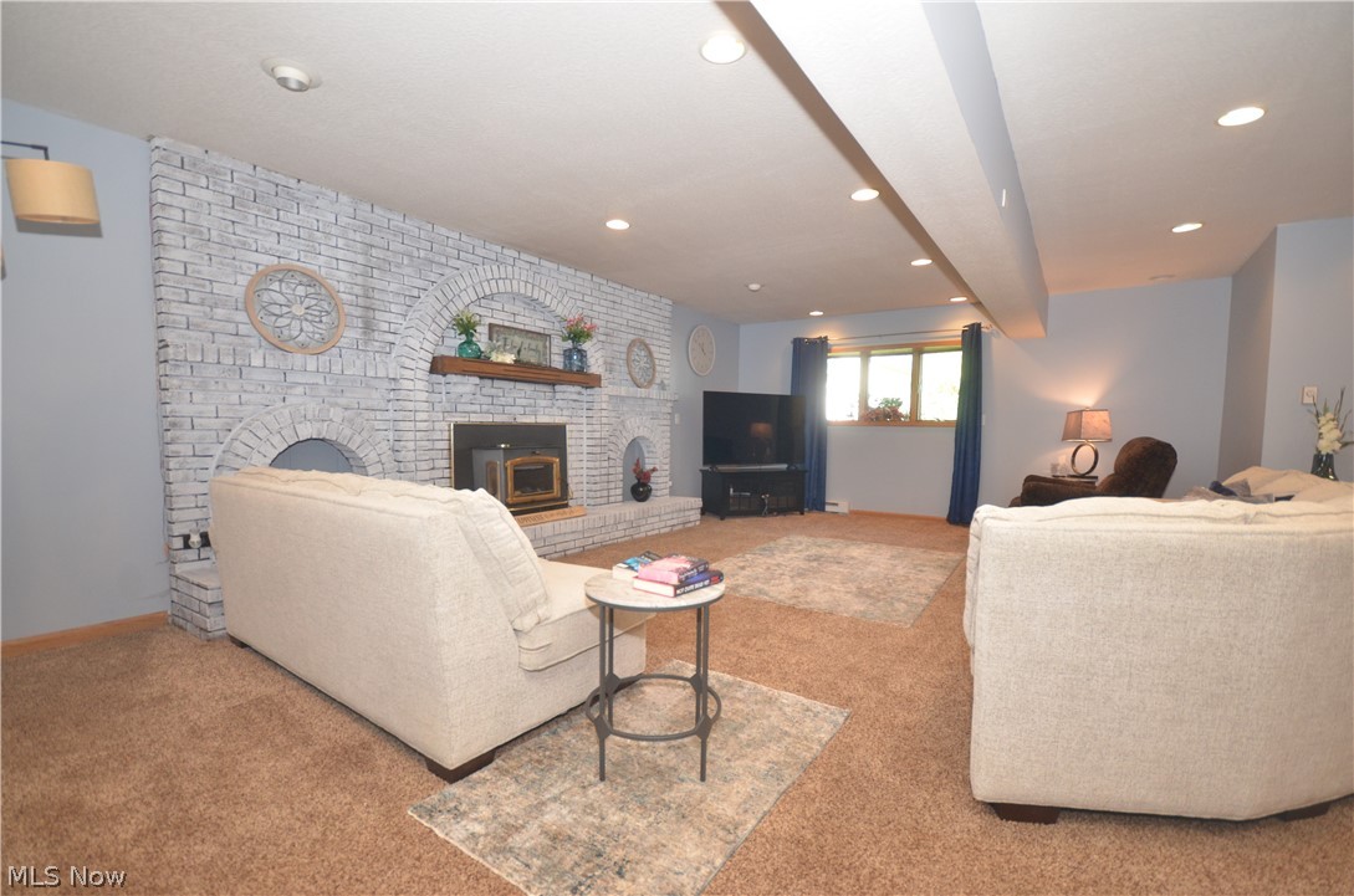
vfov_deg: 77.1
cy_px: 448
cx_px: 677
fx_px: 563
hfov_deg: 100.5
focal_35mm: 15
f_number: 4
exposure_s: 1/60
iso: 800
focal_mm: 10
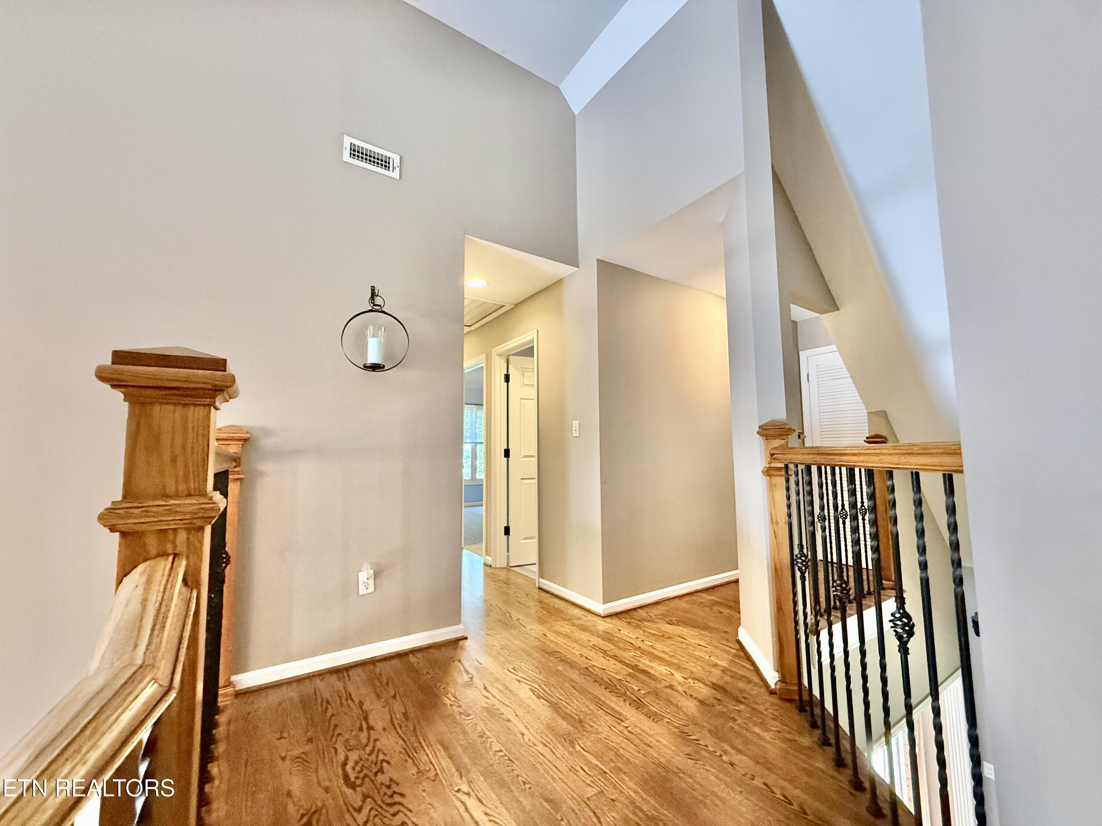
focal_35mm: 14
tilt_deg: +6.3
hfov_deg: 102.1
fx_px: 446
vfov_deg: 85.7
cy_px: 413
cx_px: 551
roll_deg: -0.2
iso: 500
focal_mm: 2.22
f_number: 2.2
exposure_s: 1/60
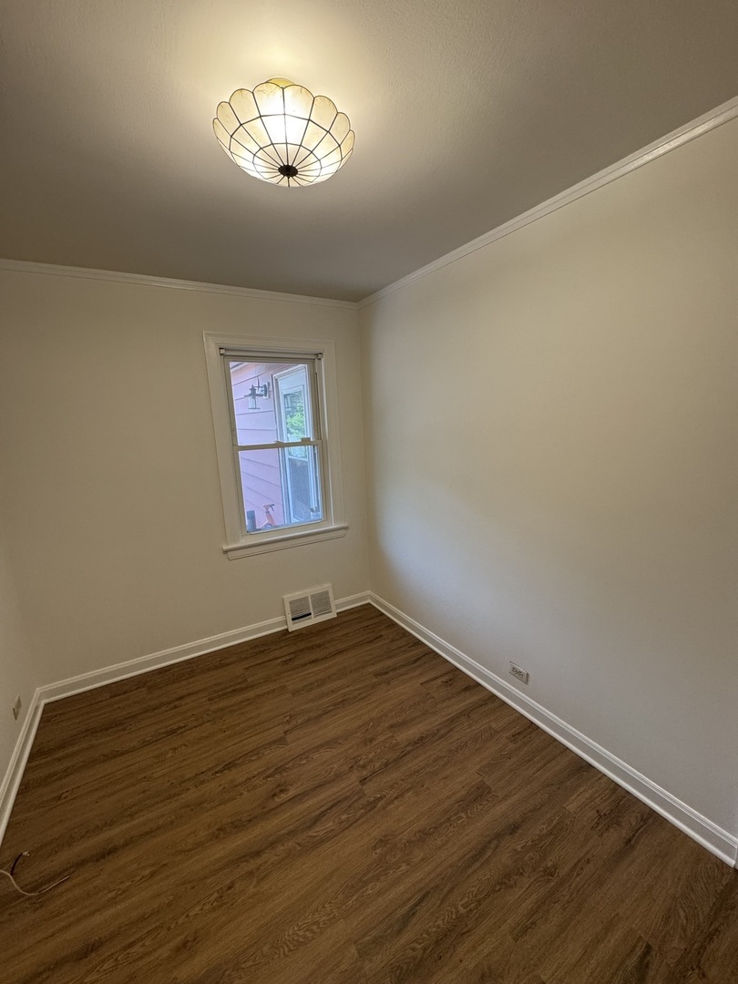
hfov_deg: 85.7
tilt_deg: -11.6
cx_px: 369
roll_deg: +2.1
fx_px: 398
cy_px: 492
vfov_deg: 102.1
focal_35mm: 14
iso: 200
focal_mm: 2.22
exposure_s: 1/120
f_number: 2.2
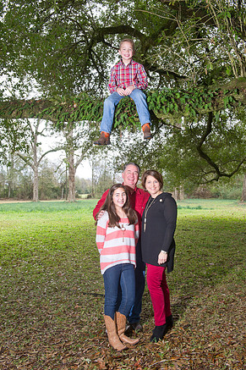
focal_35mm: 36
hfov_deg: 36.8
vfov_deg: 53.1
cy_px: 184
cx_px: 122
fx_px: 369
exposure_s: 1/100
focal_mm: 35
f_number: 7.1
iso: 800
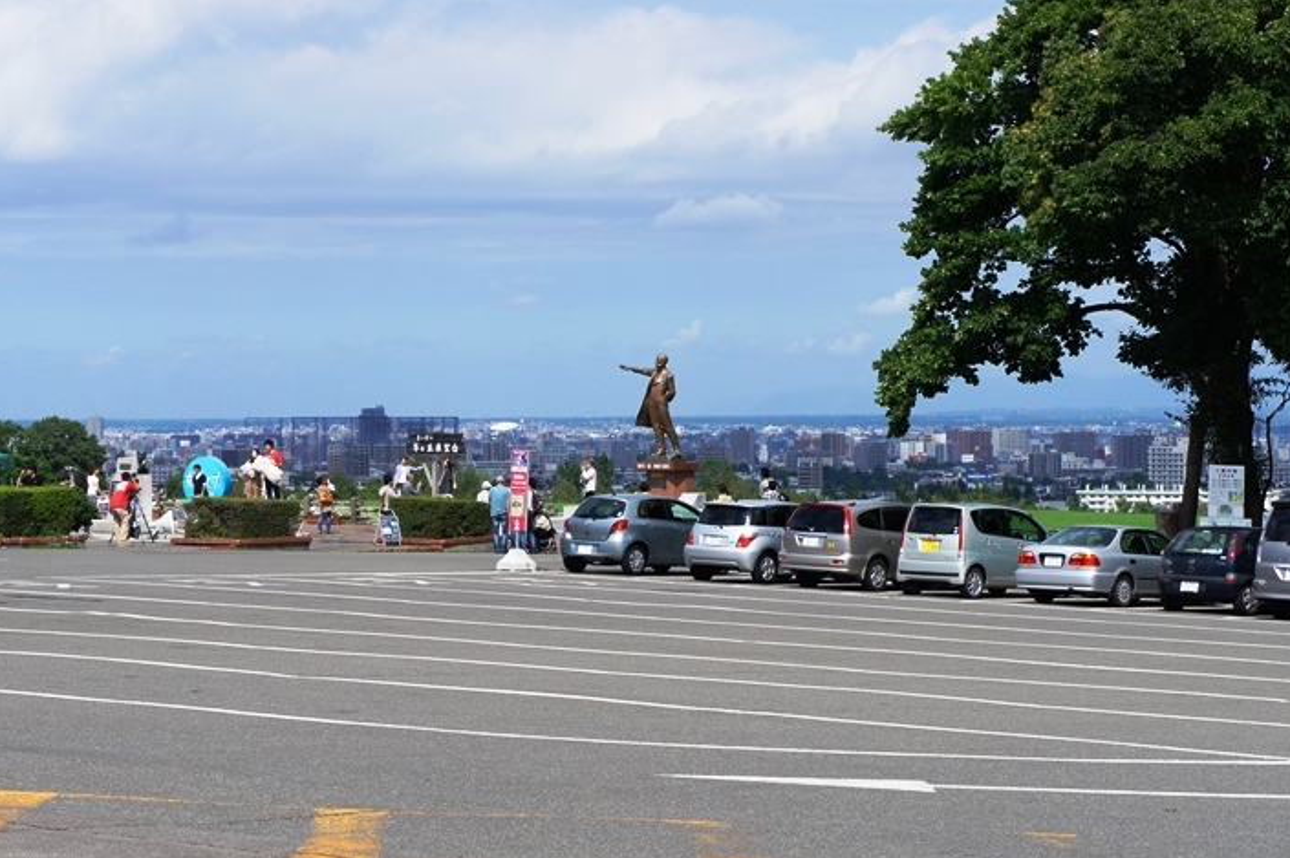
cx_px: 607
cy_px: 397
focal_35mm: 94
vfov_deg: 14.6
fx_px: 3350
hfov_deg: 21.8
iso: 200
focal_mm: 55
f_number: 13
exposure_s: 1/320
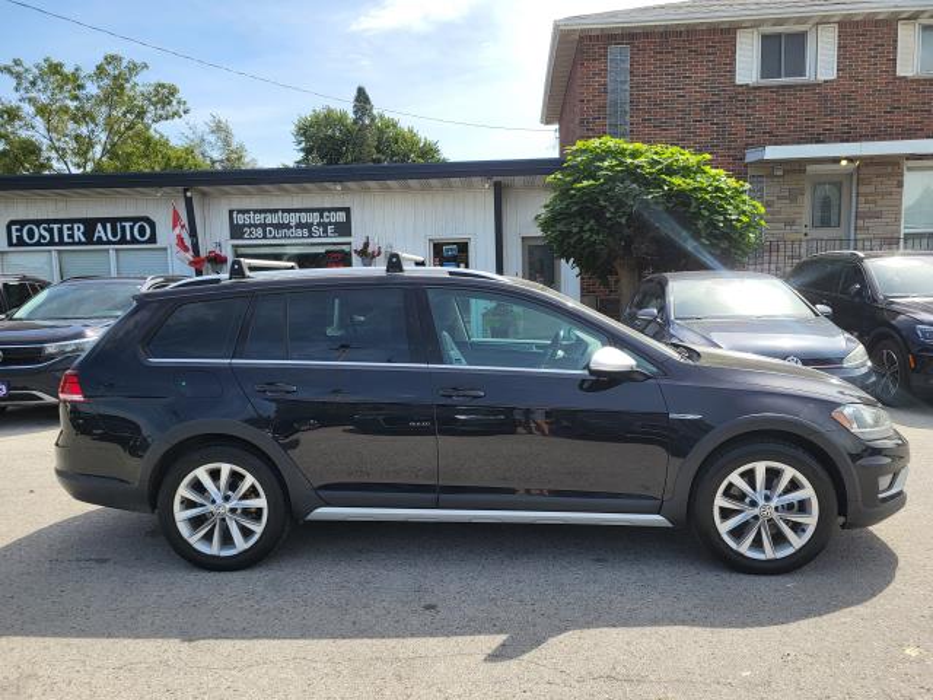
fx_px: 701
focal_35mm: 26
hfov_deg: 67.3
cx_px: 466
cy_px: 350
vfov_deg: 53.1
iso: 40
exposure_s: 1/1601
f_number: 1.8
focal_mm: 5.4
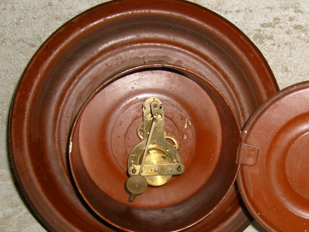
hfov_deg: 35.1
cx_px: 212
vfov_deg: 26.8
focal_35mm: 54
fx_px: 482
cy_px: 165
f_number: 2.8
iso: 100
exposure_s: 1/45
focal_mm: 5.8
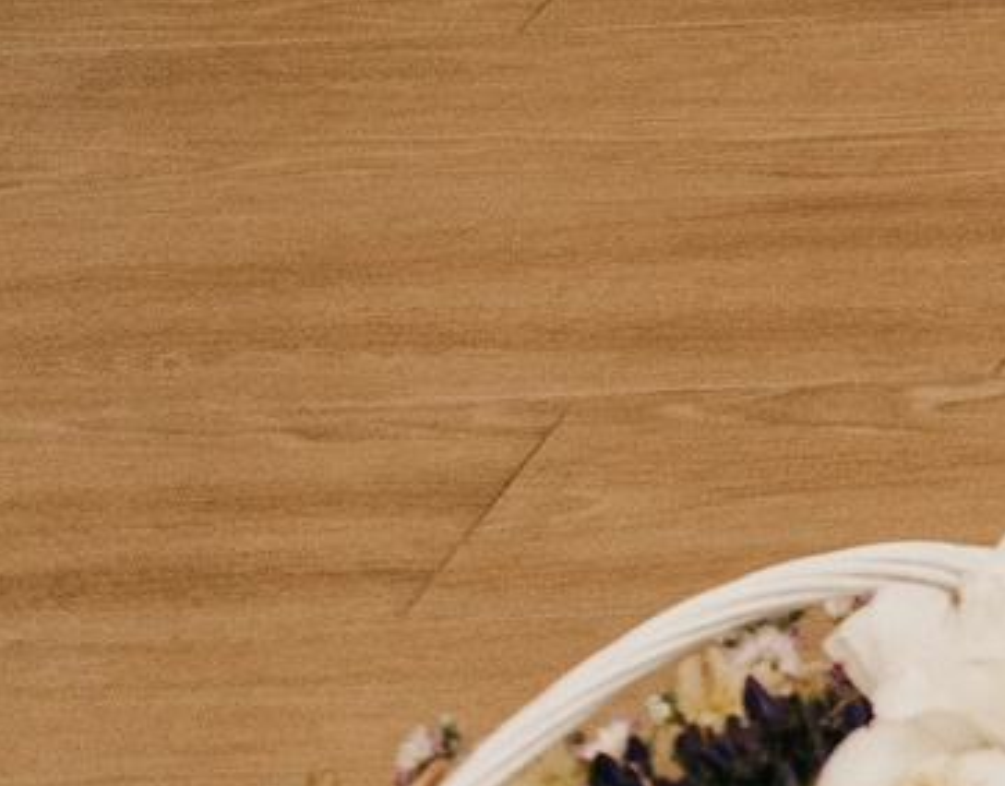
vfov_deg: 6.8
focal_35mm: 200
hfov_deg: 7.4
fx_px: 5898
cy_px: -1695
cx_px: 3851
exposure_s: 1/160
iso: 640
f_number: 4
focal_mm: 24
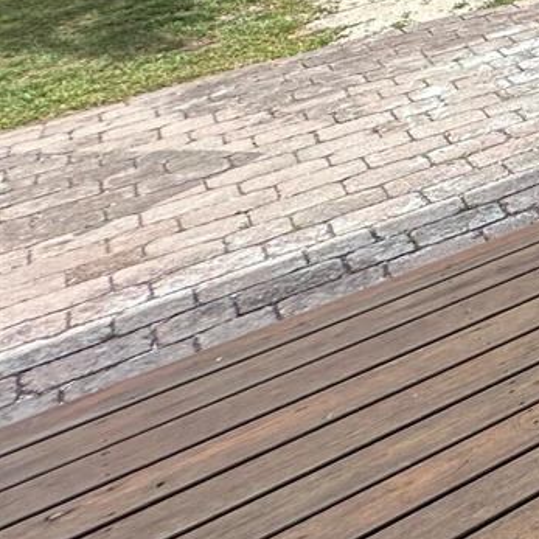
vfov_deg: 26.1
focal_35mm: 57
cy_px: -141
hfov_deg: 16.1
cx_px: 1241
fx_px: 1004
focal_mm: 2.22
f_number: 2.2
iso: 40
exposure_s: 1/888
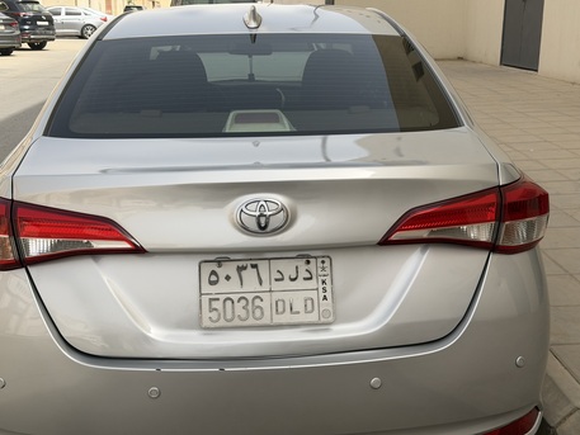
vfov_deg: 30.3
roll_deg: -0.6
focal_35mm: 48
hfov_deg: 39.6
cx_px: 290
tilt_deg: -14.2
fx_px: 804
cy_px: 218
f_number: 1.78
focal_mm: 6.76
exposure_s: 1/3534
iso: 64
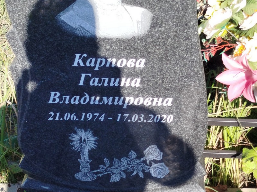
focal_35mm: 29
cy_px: 96
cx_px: 128
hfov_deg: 61.7
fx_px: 215
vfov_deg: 48.2
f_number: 1.7
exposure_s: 1/278
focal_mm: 5.31
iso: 50
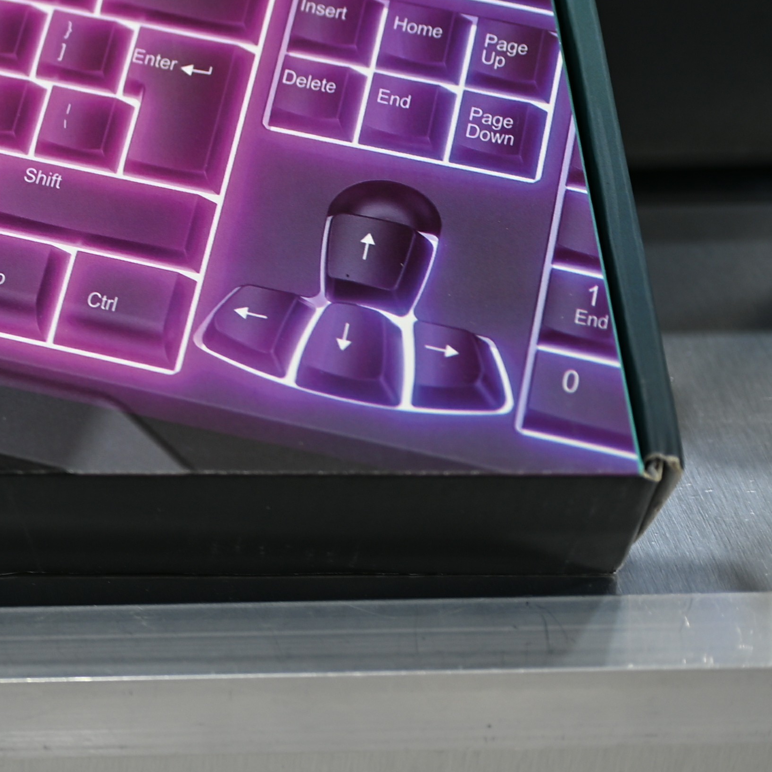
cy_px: 109
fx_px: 3961
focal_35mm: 157
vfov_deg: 11.1
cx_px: -648
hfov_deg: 10.4
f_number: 2.5
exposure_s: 1/80
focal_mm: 50
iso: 160
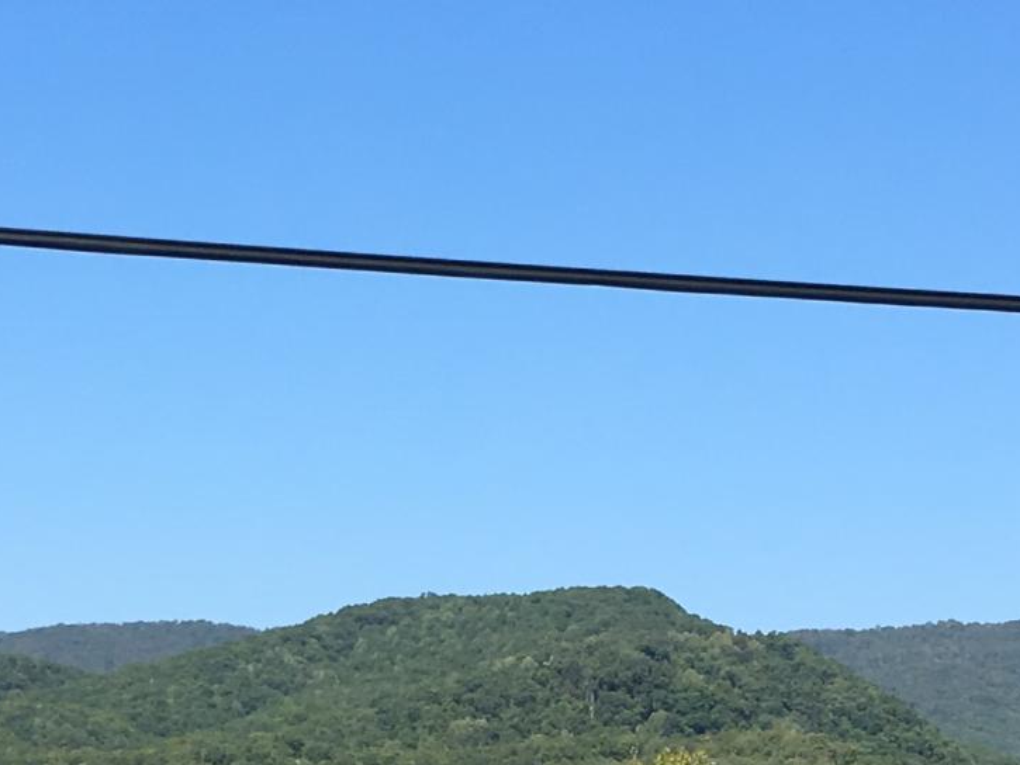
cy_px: 873
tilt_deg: +3.8
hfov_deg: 16.4
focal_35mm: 120
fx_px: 3537
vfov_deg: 12.1
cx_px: 436
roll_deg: -3.1
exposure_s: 1/1282
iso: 25
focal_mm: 4.15
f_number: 2.2
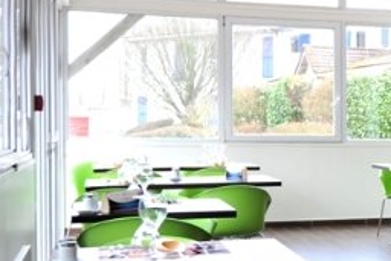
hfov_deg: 22.4
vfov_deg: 17.3
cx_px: 545
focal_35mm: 78
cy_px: 218
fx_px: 848
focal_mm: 25
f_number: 4.2
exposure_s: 1/25
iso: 200
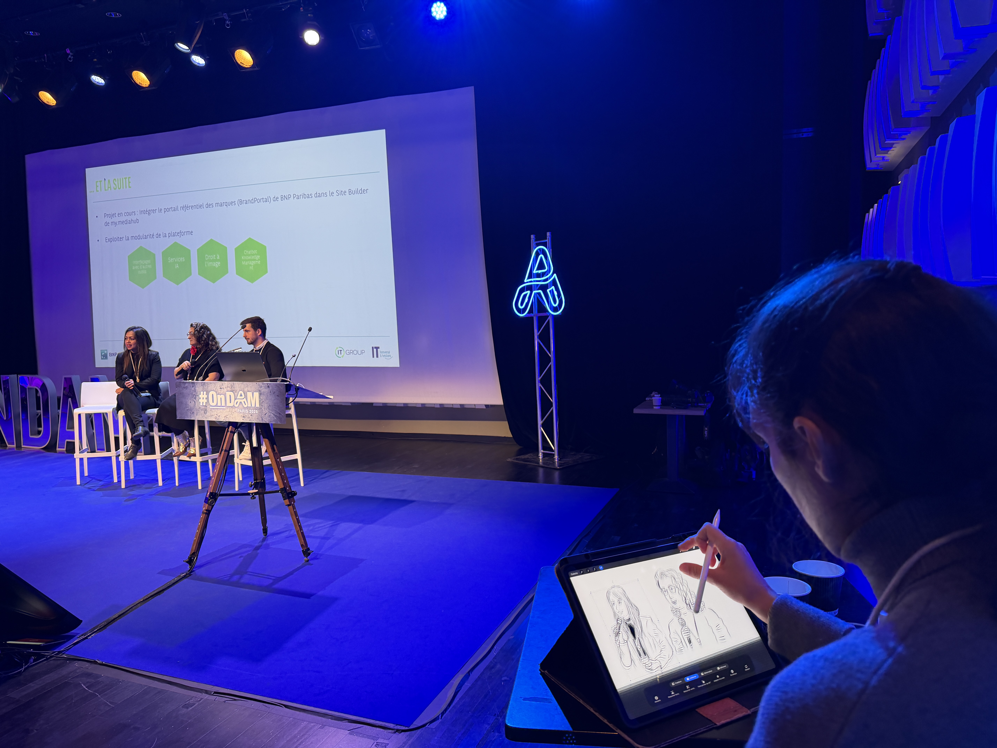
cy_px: 374
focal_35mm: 24
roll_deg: +1.8
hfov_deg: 71.6
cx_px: 498
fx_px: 691
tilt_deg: -4.6
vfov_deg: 56.8
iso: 200
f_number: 1.78
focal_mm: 6.76
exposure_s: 1/74
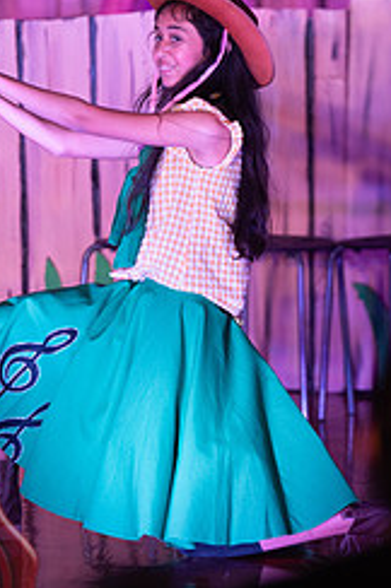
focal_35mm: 351
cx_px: 152
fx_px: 5734
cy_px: 212
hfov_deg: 3.9
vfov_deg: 5.9
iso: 1100
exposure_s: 1/200
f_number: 2.8
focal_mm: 190
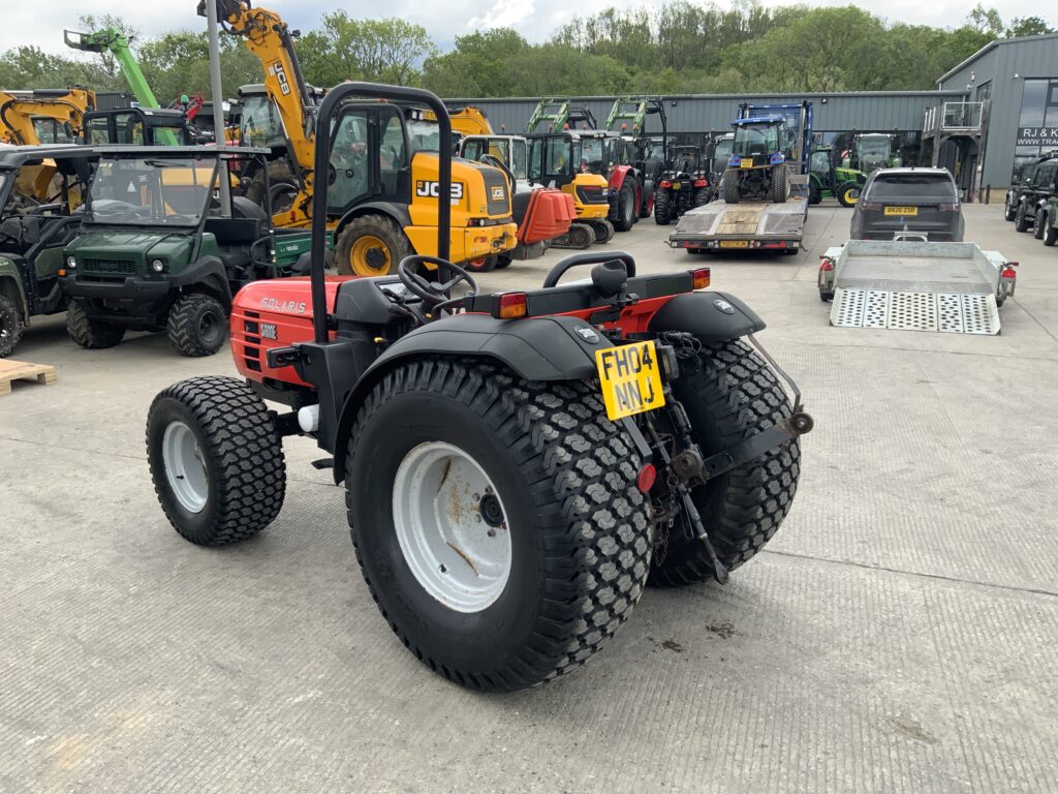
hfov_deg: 61.7
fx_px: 886
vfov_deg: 48.2
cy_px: 397
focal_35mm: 29
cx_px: 529
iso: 16
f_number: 1.8
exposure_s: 1/358
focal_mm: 3
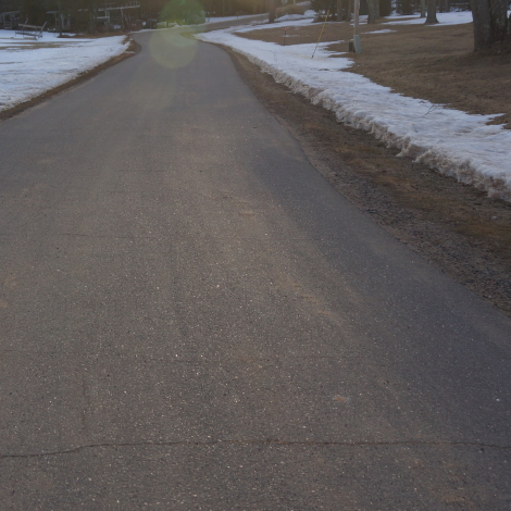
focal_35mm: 65
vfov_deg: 26.4
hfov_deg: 26.1
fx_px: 1086
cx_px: 111
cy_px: 198
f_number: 5
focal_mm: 24
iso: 100
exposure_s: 1/100
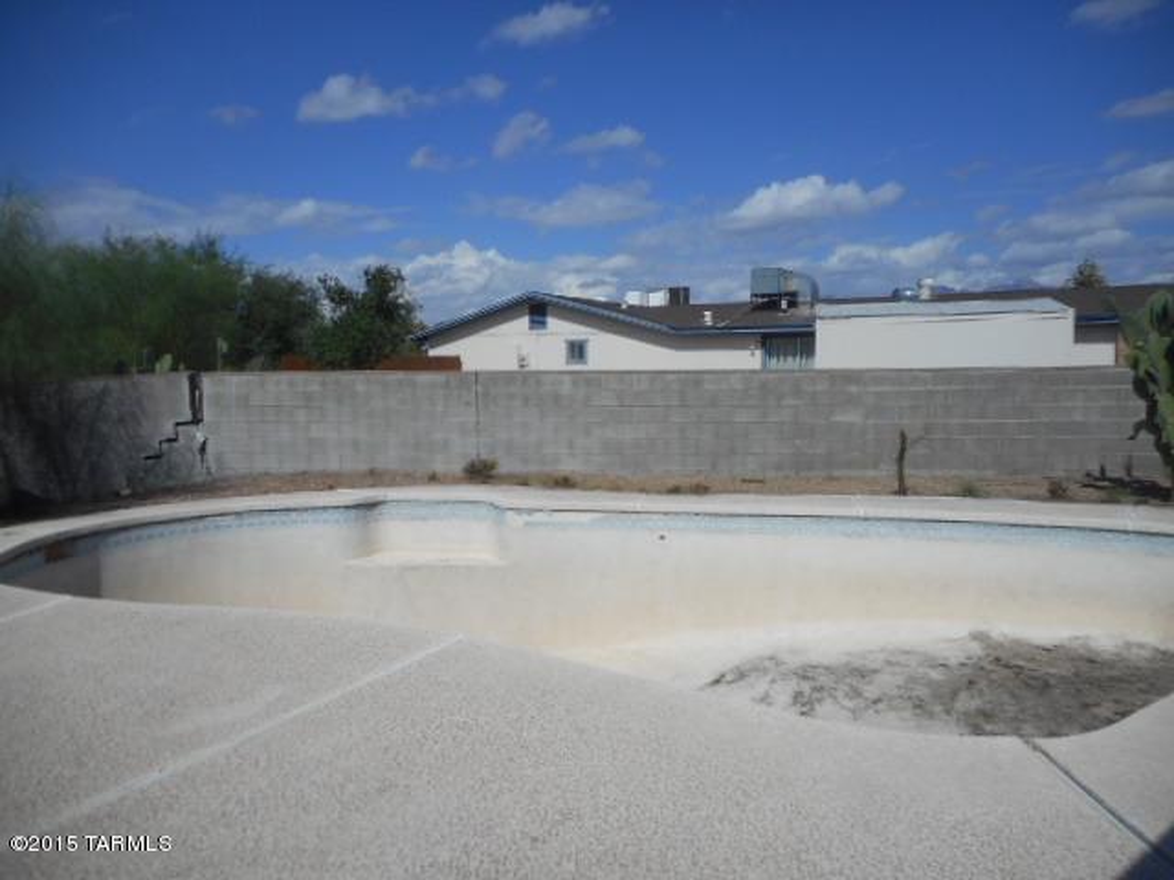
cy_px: 440
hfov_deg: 69.4
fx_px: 848
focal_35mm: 25
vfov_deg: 54.9
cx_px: 587
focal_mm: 4.5
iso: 80
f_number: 10.5
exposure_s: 1/320
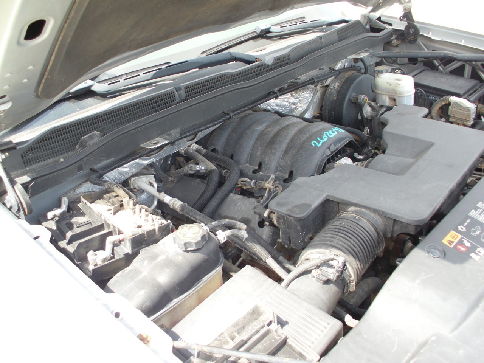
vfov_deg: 37.7
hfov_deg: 49.0
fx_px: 531
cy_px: 182
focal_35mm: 38
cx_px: 242
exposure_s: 1/112
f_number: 2.9
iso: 50
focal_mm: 6.3
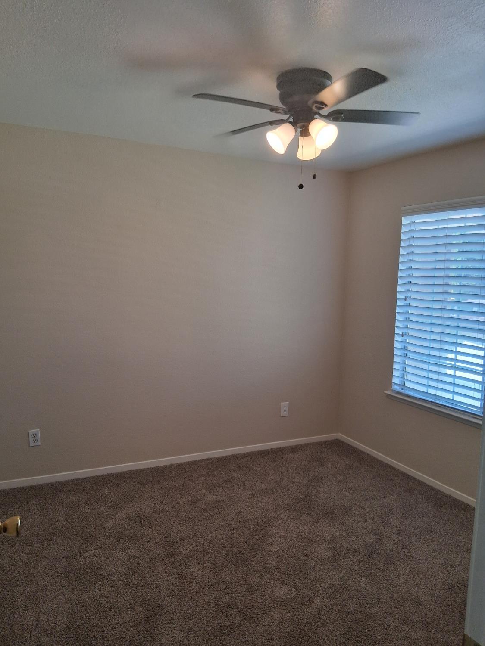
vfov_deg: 67.3
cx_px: 242
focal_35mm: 26
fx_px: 486
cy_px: 323
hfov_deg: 53.1
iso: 64
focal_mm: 3.98
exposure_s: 1/100
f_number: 1.8
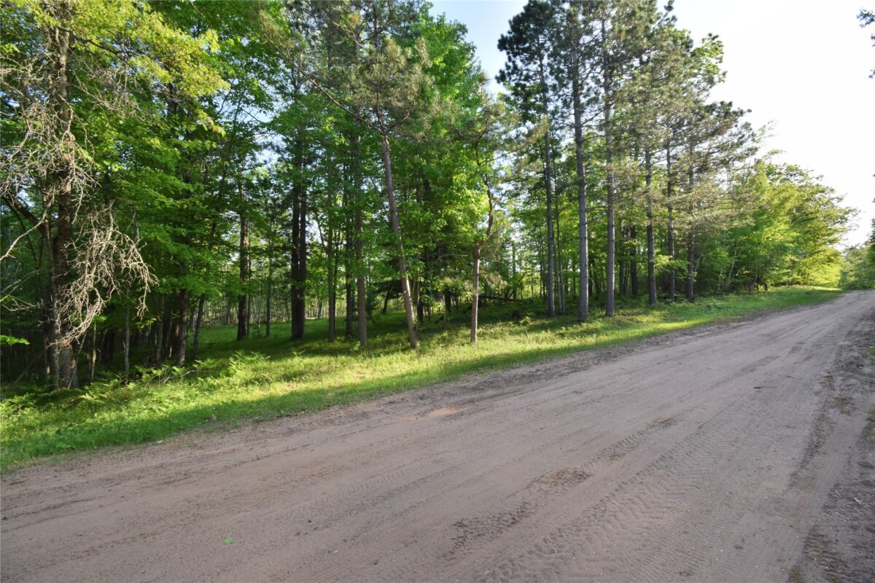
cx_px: 438
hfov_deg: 100.4
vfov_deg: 77.3
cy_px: 292
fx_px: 365
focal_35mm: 15
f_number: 9
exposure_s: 1/200
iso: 320
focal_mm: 10
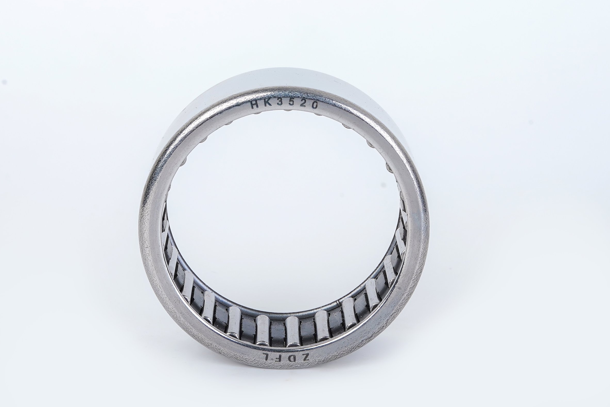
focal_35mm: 54
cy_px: 210
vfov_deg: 25.1
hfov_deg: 36.9
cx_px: 293
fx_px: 915
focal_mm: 50
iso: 100
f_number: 16
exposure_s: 1/160
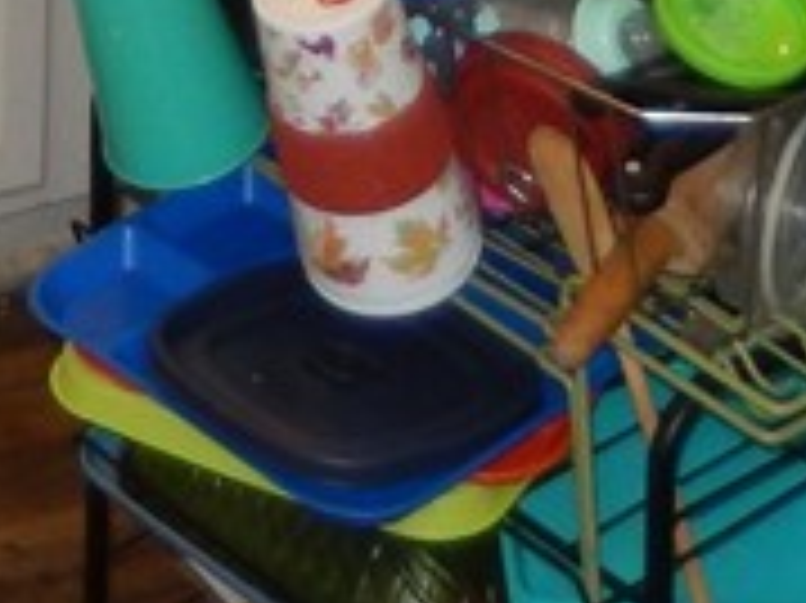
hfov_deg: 13.4
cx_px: -180
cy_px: -904
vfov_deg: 9.2
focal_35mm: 143
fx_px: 3327
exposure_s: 1/30
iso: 200
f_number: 3.4
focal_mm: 4.5
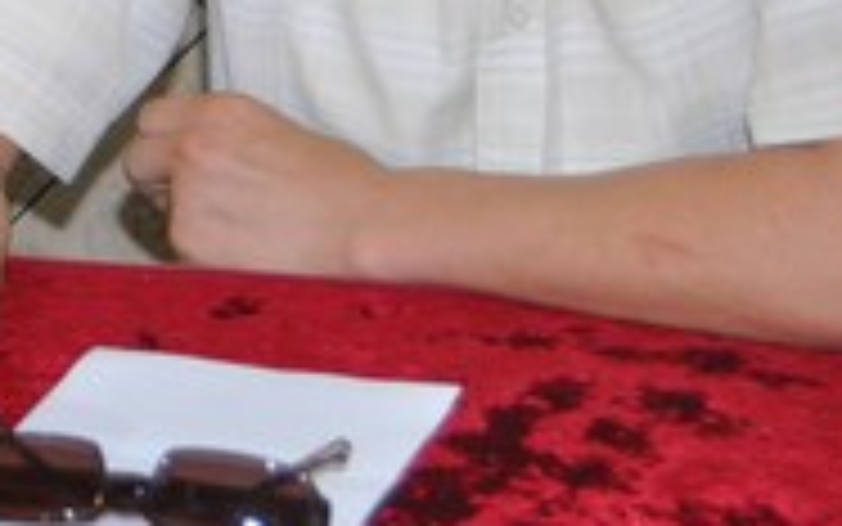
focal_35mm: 146
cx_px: -468
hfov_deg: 13.4
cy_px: -272
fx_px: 3351
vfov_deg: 8.8
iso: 800
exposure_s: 1/60
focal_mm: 28
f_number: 4
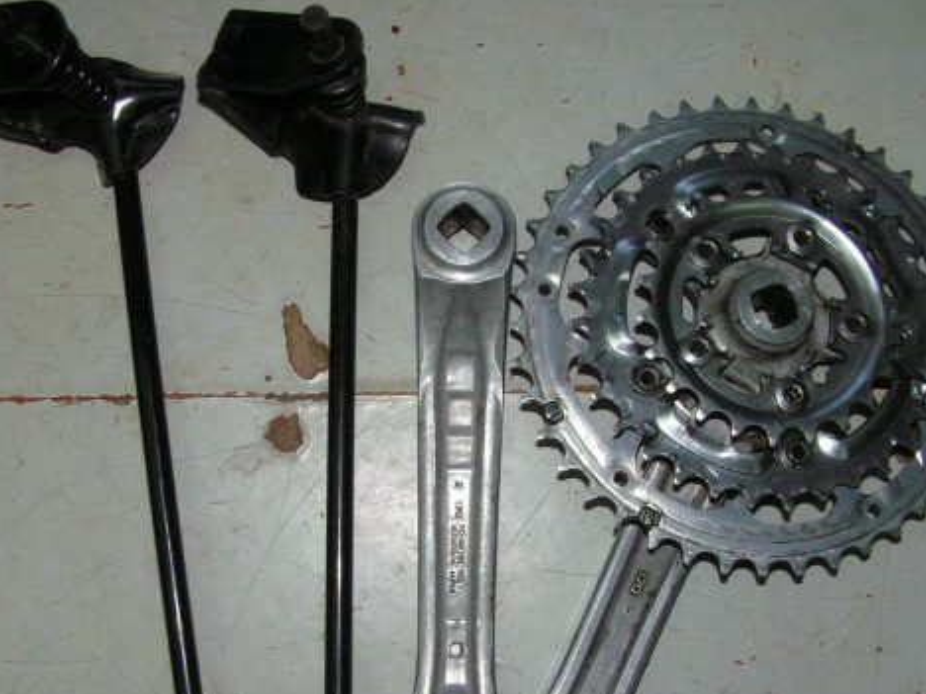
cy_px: 439
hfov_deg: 36.8
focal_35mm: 52
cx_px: 487
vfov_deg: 27.9
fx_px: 1391
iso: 200
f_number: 5.6
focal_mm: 6.3
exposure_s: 1/40
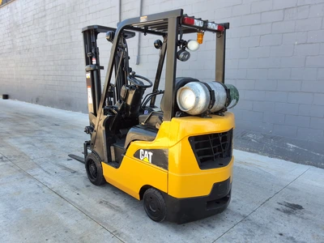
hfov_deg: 63.4
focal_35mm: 28
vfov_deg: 49.7
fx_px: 262
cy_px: 122
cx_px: 162
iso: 32
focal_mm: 2.91
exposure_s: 1/193
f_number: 1.9
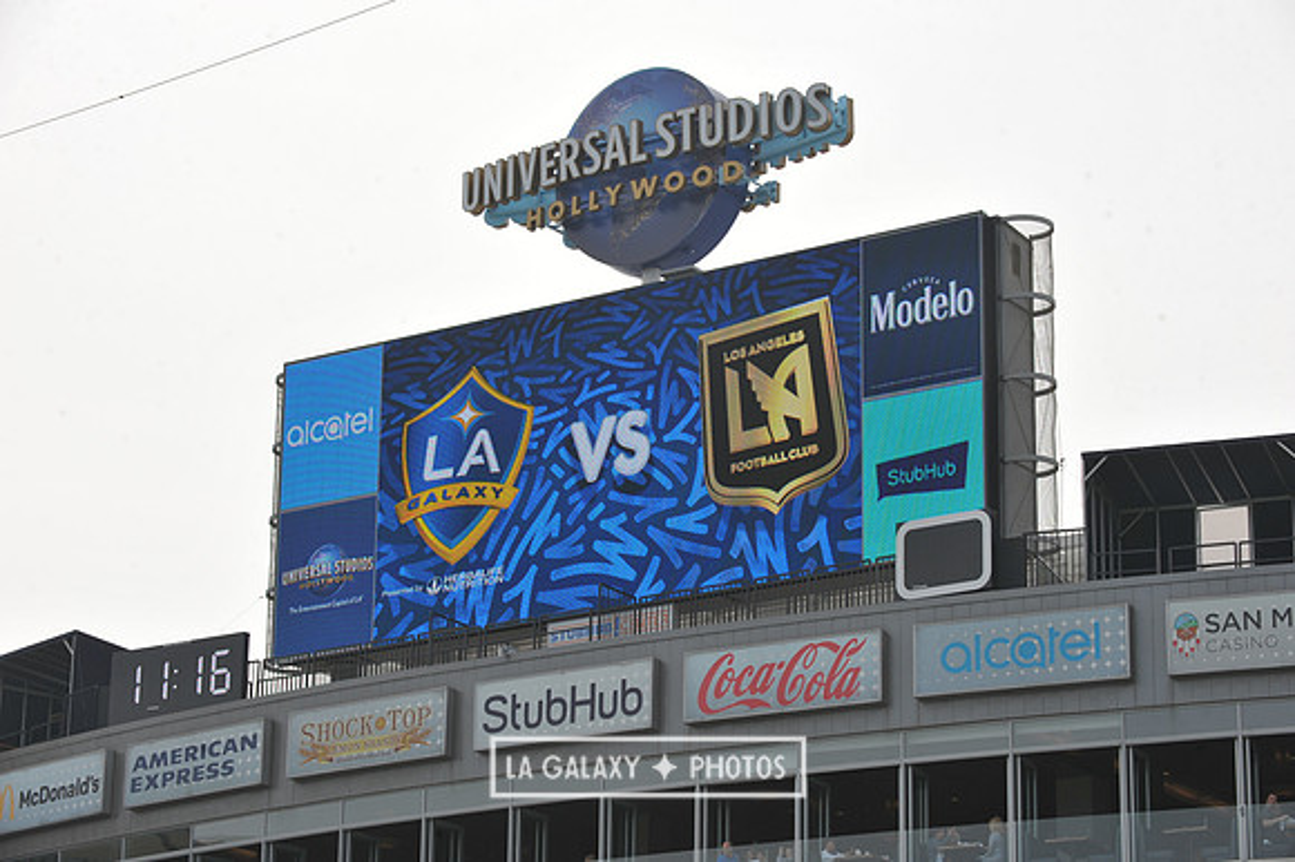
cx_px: 648
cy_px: 431
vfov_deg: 13.0
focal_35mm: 105
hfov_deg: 19.5
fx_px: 3775
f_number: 10
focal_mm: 105
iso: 200
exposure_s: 1/400
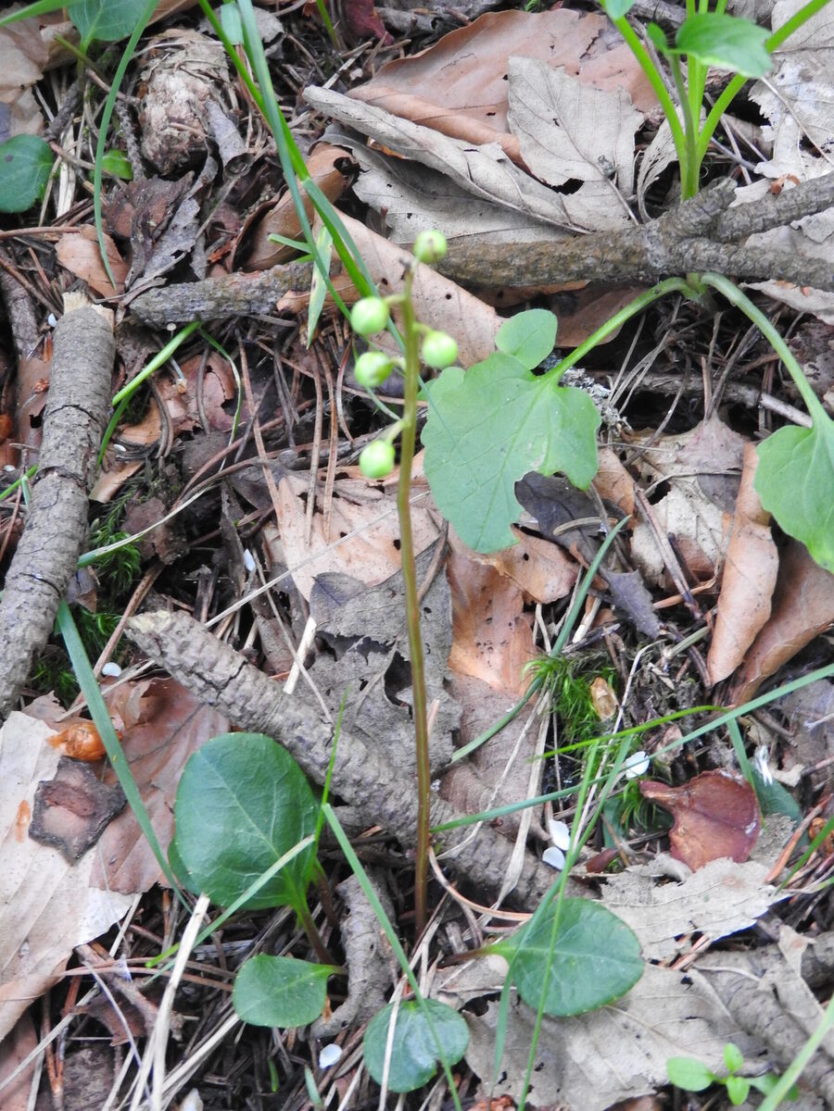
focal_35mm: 70
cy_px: 556
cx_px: 417
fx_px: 2249
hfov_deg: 21.0
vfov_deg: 27.8
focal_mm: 12.5
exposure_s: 1/25
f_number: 4.5
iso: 400
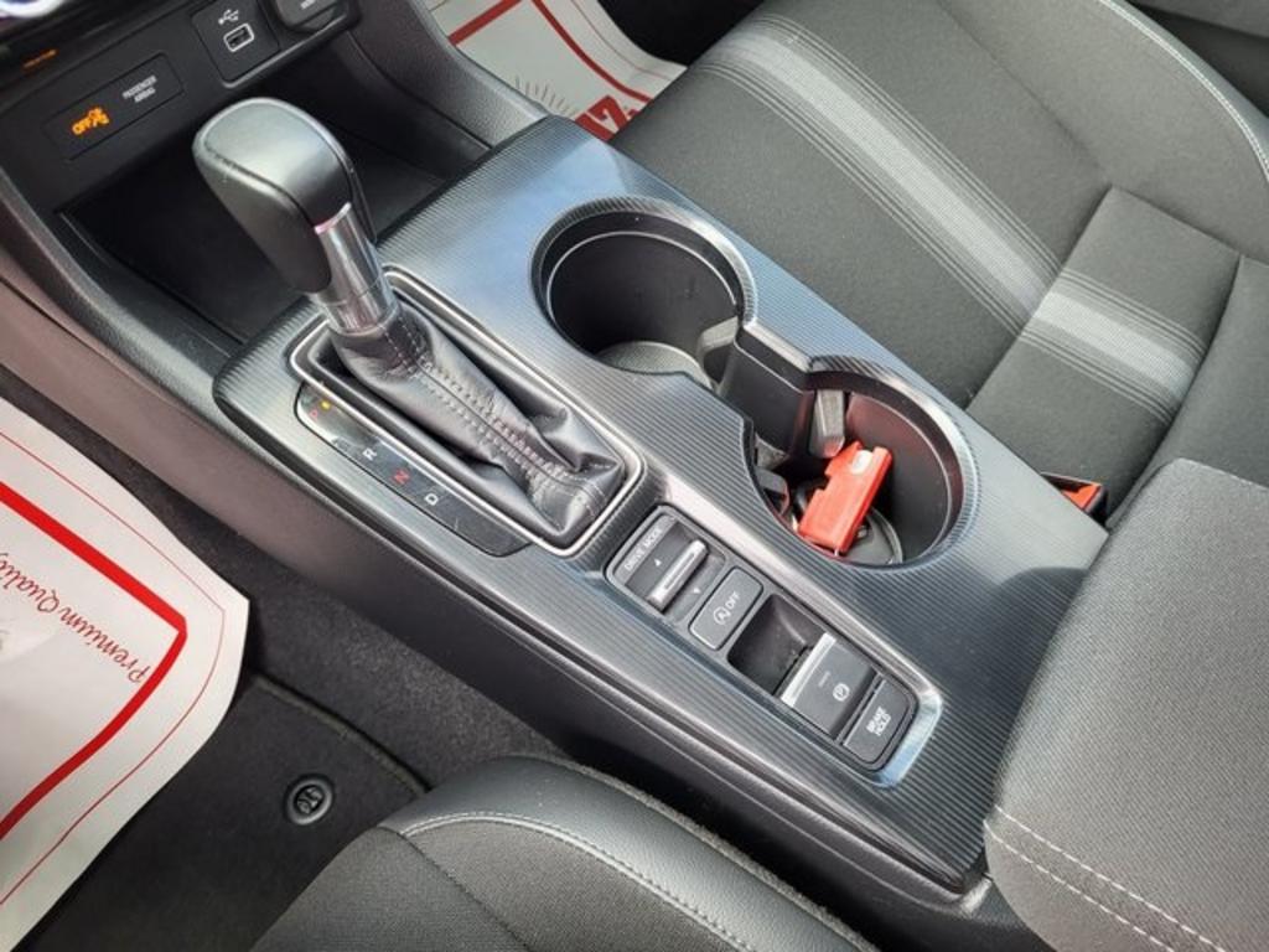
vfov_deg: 53.1
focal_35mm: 26
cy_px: 476
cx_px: 634
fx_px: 953
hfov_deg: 67.3
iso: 125
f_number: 1.8
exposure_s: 1/120
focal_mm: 5.4
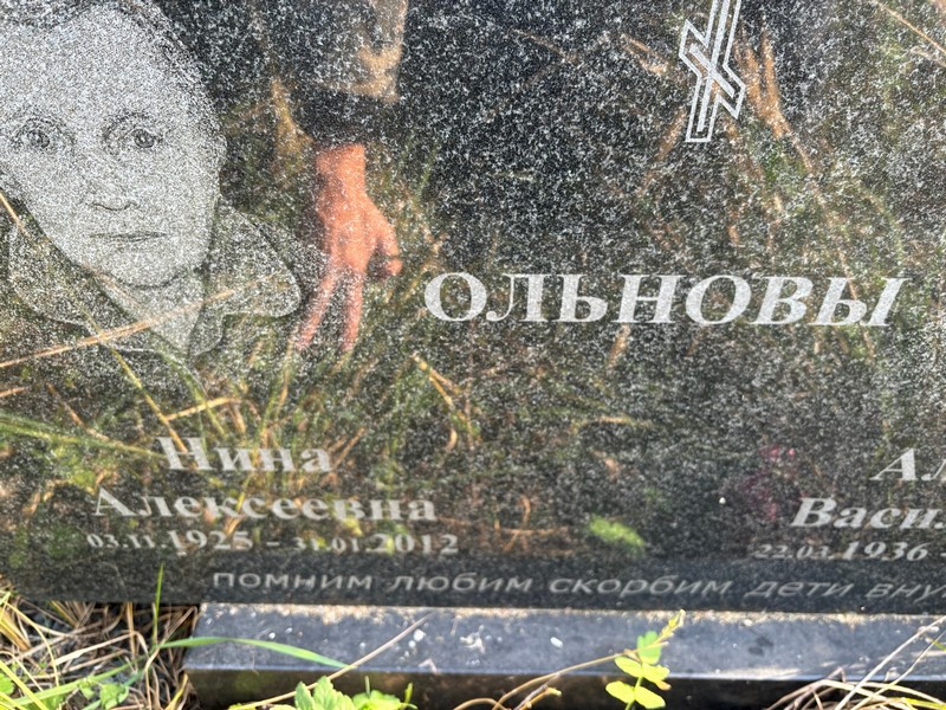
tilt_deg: -42.9
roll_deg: +1.3
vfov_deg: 53.1
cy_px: 355
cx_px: 473
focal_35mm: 26
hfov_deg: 67.3
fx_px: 711
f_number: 1.6
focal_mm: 5.96
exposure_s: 1/121
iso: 40
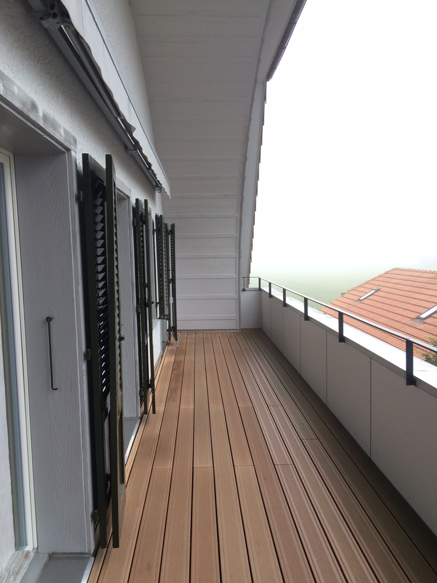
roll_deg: +1.7
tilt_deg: -6.3
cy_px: 292
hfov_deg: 48.2
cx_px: 218
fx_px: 488
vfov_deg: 61.7
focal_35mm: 29
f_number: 2.2
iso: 40
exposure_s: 1/120
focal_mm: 4.15
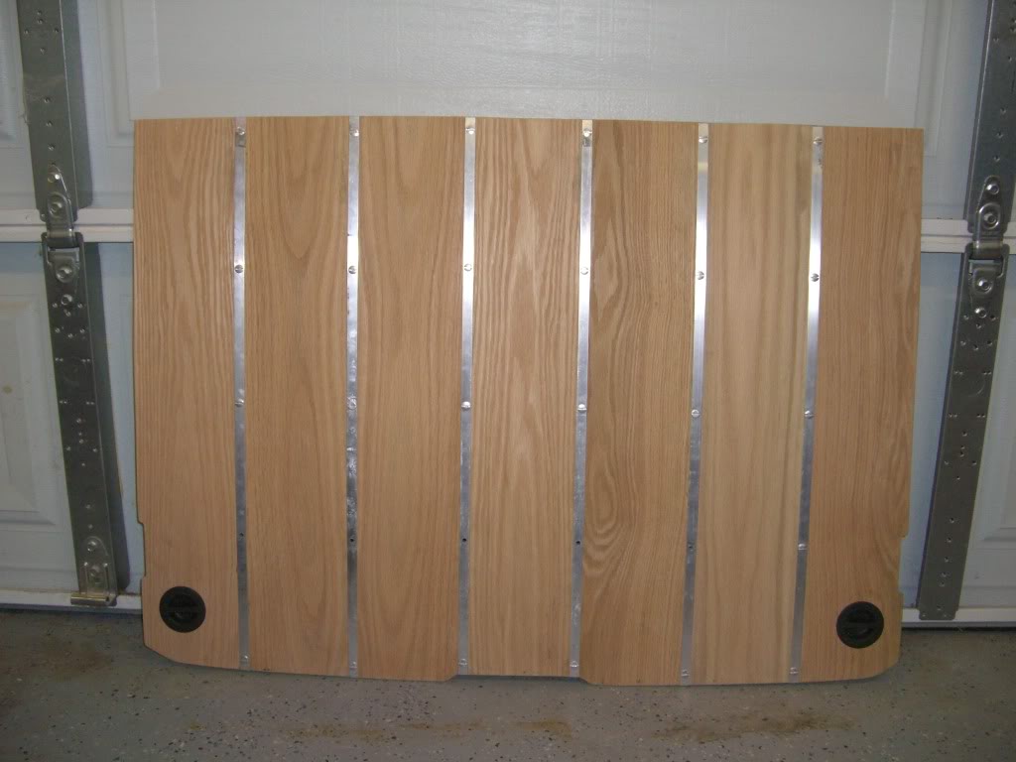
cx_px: 508
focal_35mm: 38
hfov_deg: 49.0
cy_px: 381
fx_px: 1115
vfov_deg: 37.7
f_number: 2.8
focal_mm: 7.9
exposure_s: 1/60
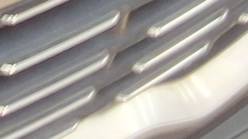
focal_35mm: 217
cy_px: -450
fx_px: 1427
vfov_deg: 4.9
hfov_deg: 8.5
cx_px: -457
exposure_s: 1/40
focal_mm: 2.91
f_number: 1.9
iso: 64
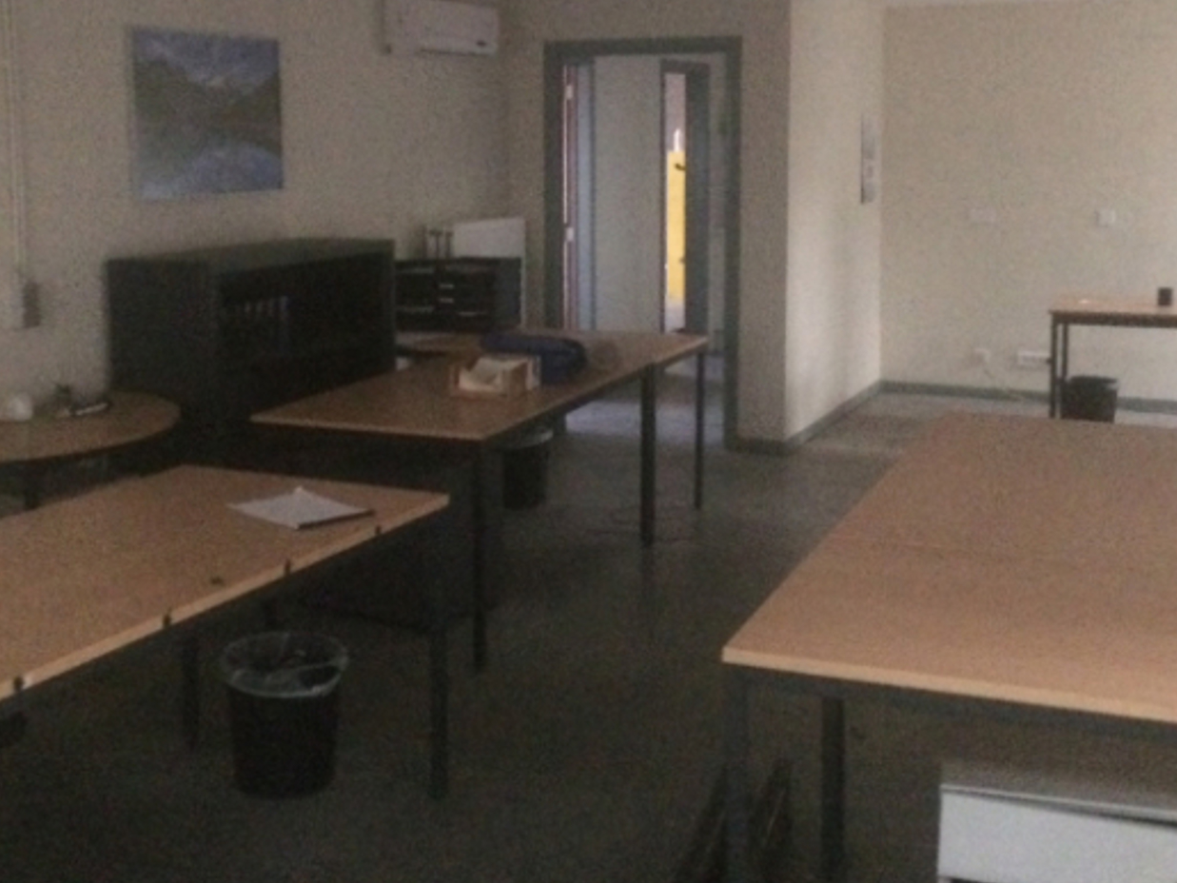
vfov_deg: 32.0
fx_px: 1530
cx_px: 541
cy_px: 312
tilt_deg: -5.4
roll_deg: +1.8
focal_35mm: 45
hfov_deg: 42.0
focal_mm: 4.15
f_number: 2.2
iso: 800
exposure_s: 1/17
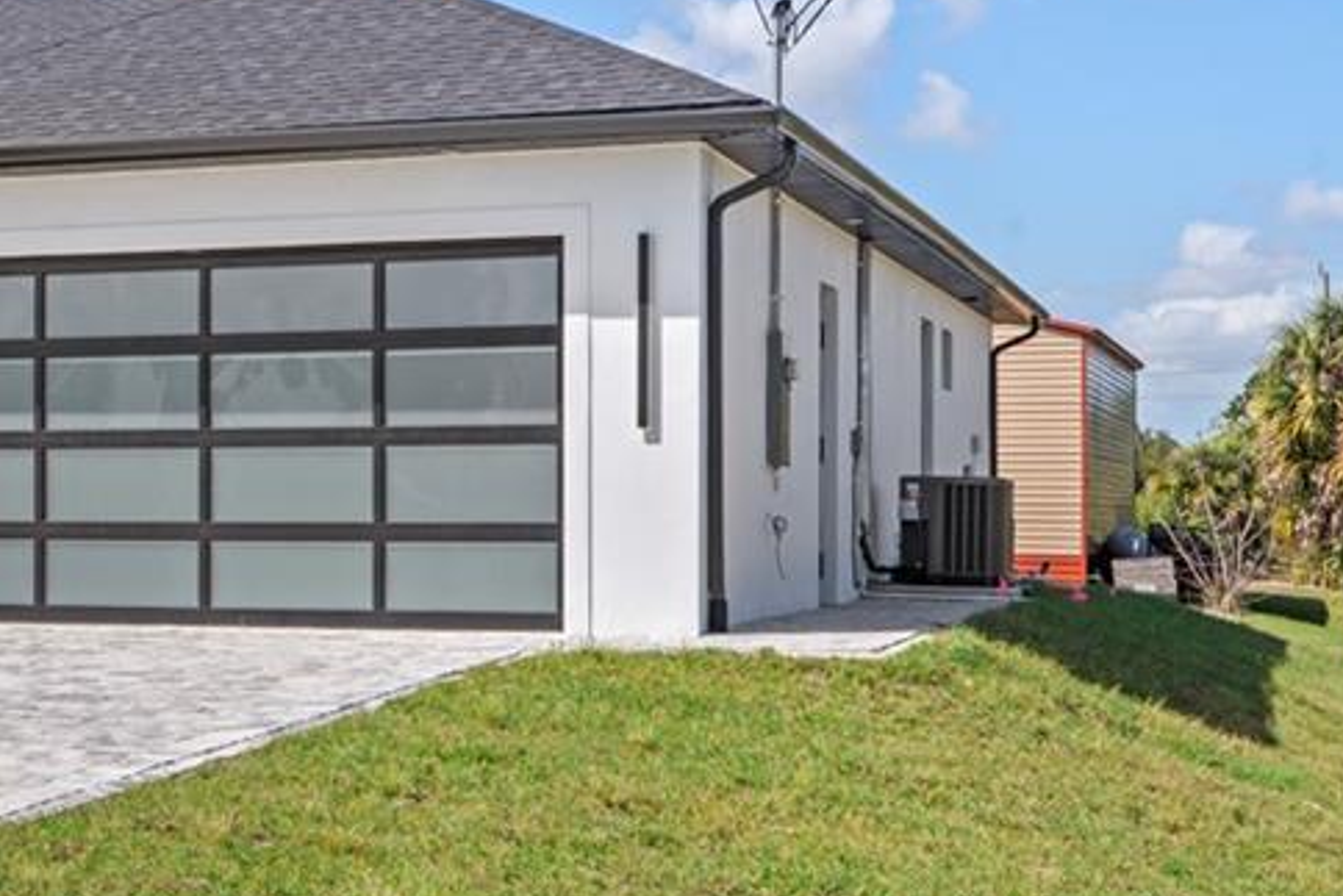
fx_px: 2761
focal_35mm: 74
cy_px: 327
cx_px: -47
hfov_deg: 25.7
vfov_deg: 18.4
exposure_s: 1/250
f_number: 10
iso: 100
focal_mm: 35
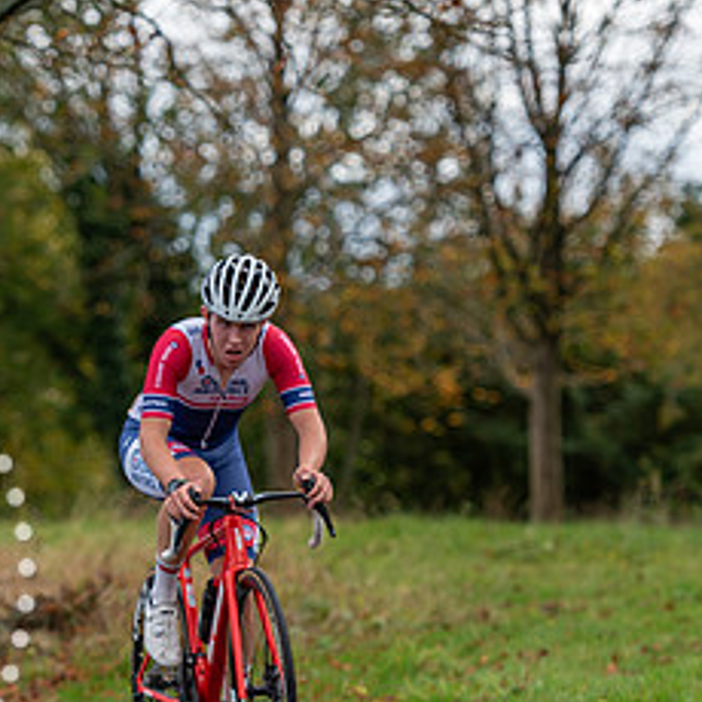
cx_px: 223
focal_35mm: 289
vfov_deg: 6.1
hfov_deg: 6.1
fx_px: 6631
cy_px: 417
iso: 160
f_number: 2.8
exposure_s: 1/1250
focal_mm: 135
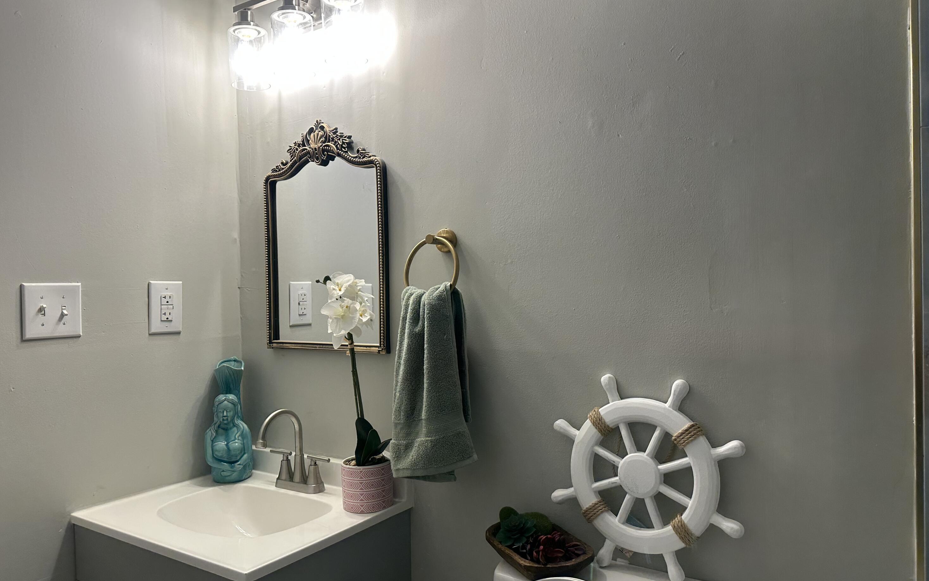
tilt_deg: -0.6
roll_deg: +0.5
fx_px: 658
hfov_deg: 70.4
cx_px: 460
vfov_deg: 47.6
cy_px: 301
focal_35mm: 26
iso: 160
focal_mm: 6.86
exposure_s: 1/120
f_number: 1.78
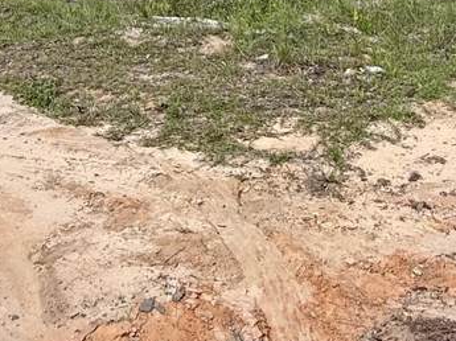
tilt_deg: +11.1
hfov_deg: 36.8
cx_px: 245
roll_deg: -0.6
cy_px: -231
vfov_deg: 21.2
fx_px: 684
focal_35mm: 52
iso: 64
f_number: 2.2
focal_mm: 2.22
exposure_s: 1/439
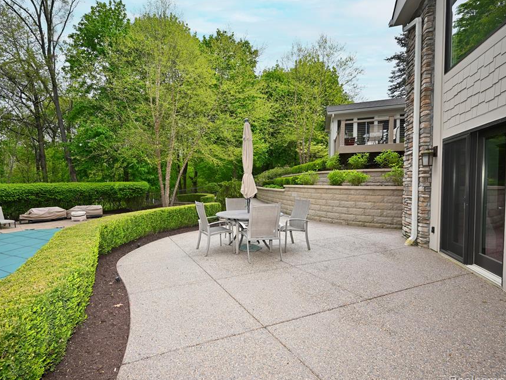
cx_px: 207
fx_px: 234
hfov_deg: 93.5
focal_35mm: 16
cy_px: 189
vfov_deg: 78.1
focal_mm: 14
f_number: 8
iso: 125
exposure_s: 1/200
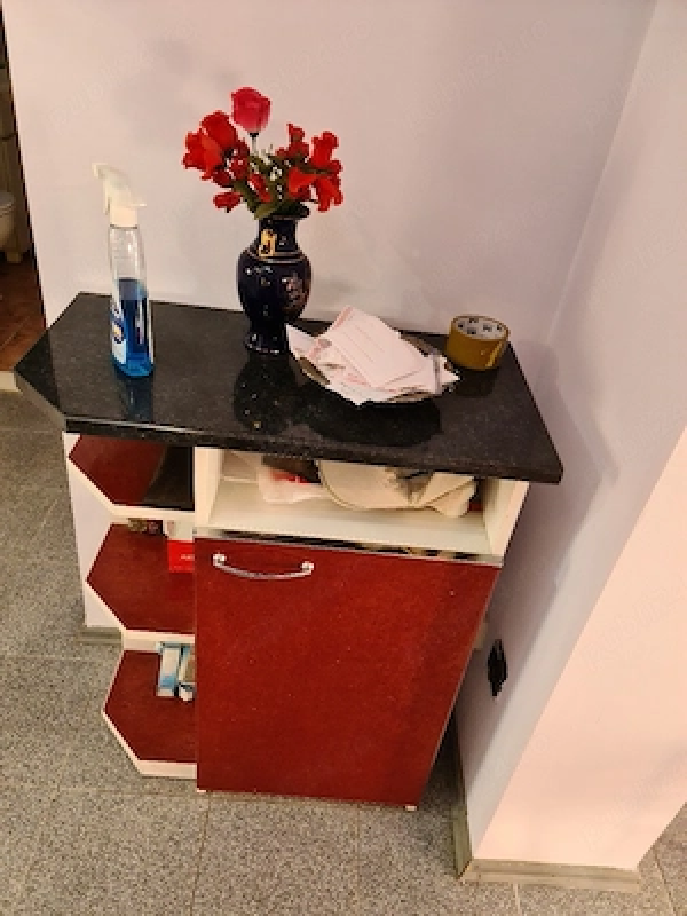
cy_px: 458
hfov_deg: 54.9
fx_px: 662
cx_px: 344
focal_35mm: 25
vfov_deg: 69.4
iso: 250
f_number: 1.8
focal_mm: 7
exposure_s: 1/50
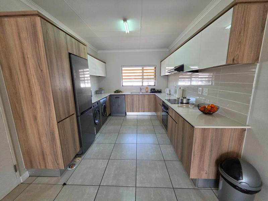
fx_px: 101
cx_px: 134
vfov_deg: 89.9
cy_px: 100
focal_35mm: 13
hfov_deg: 106.2
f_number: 1.9
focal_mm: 2.2
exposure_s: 1/359
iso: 250
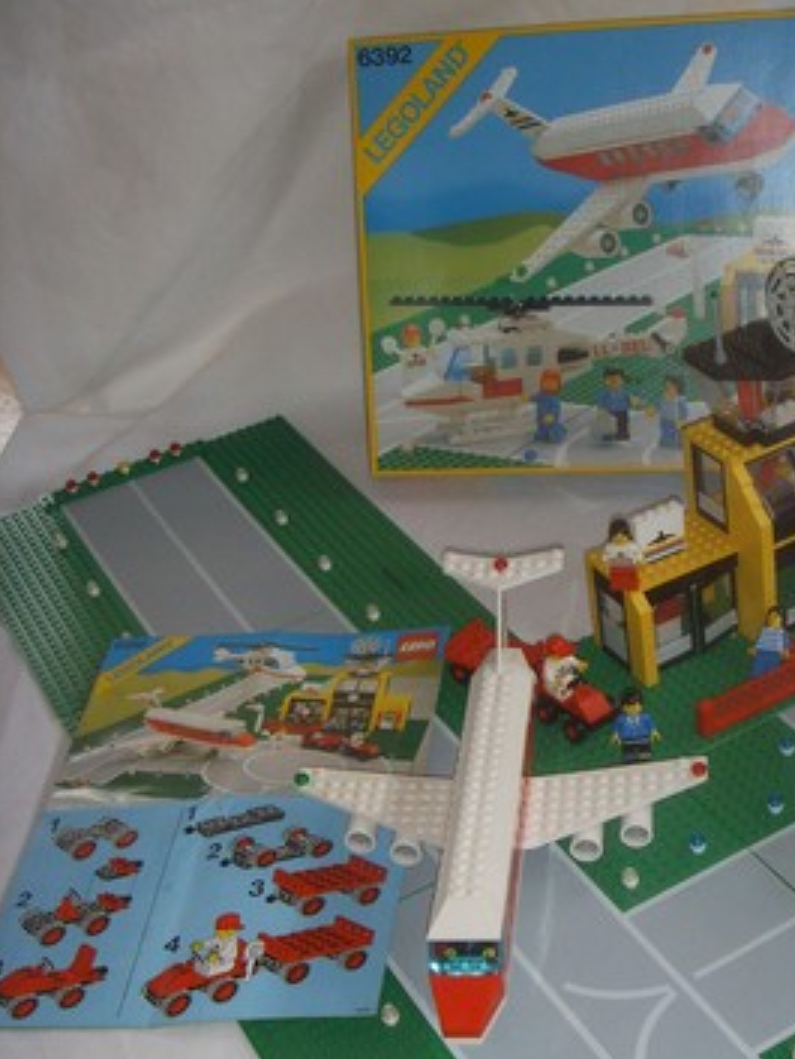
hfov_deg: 27.4
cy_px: 588
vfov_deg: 36.1
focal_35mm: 53
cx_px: 534
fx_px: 1622
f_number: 3.5
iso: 100
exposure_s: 1/45
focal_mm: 6.6
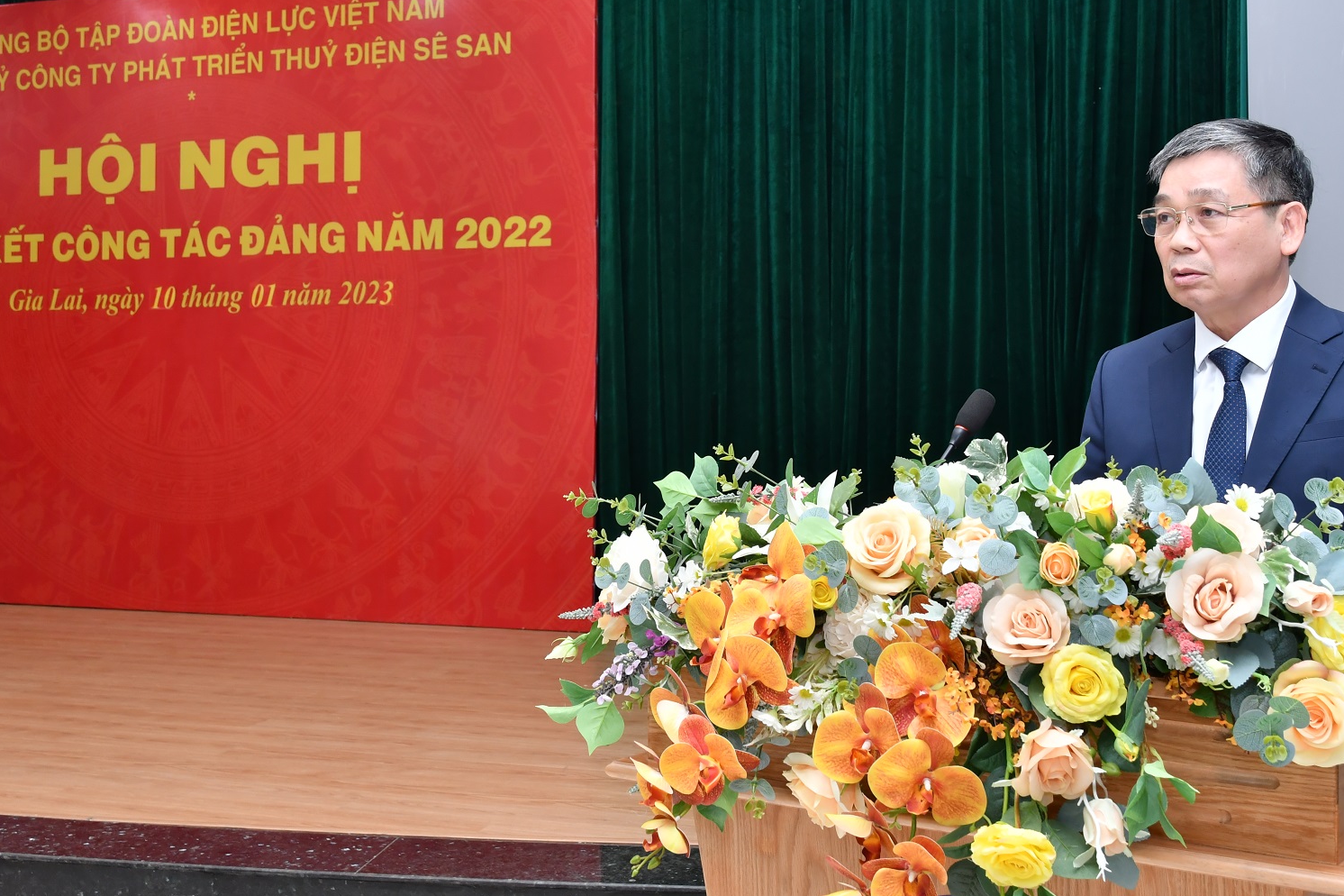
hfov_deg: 41.9
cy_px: 374
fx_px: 1754
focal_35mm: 47
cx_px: 708
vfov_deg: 28.6
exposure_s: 1/50
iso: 500
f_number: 7.1
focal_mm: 25
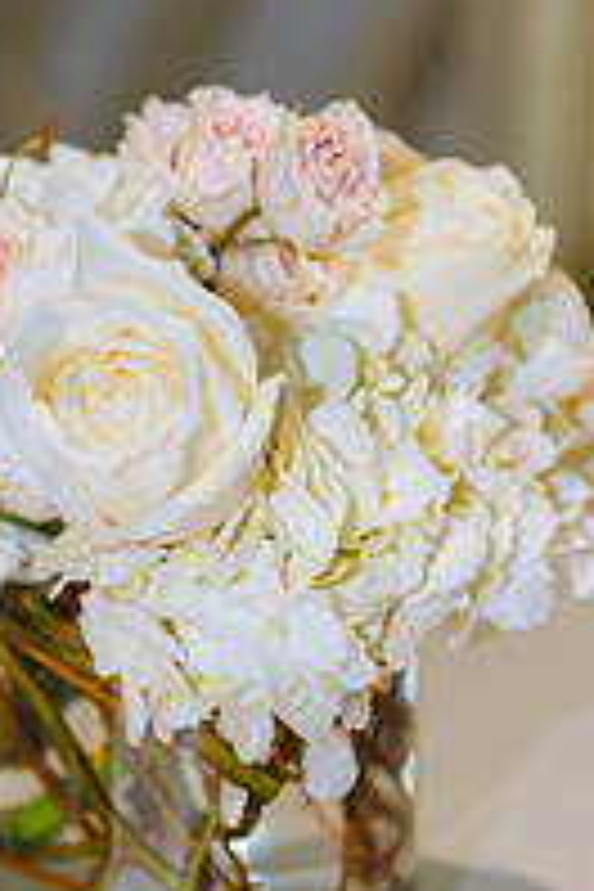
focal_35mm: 159
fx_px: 3935
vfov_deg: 12.9
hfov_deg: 8.6
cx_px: 119
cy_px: 418
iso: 1250
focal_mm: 70
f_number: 2.8
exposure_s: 1/100
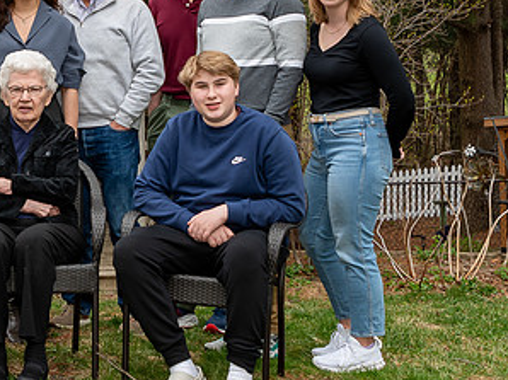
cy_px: 124
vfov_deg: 16.0
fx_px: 1349
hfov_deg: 20.8
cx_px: 25
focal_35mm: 92
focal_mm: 24
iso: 160
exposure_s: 1/200
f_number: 4
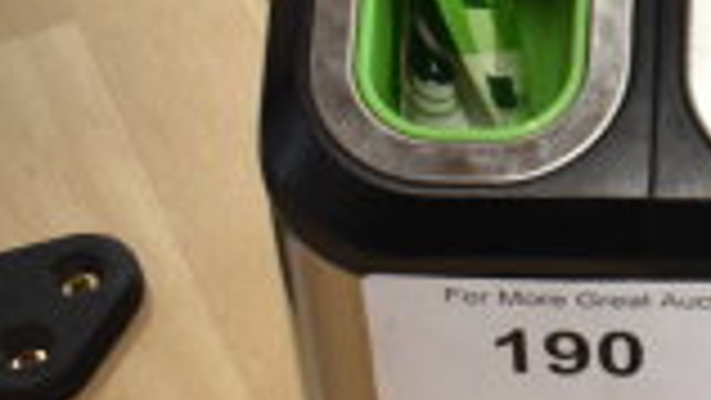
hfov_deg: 12.4
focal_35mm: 158
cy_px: 43
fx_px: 2980
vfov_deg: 7.7
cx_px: 1278
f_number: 4
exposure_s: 1/40
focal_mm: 26
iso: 1250
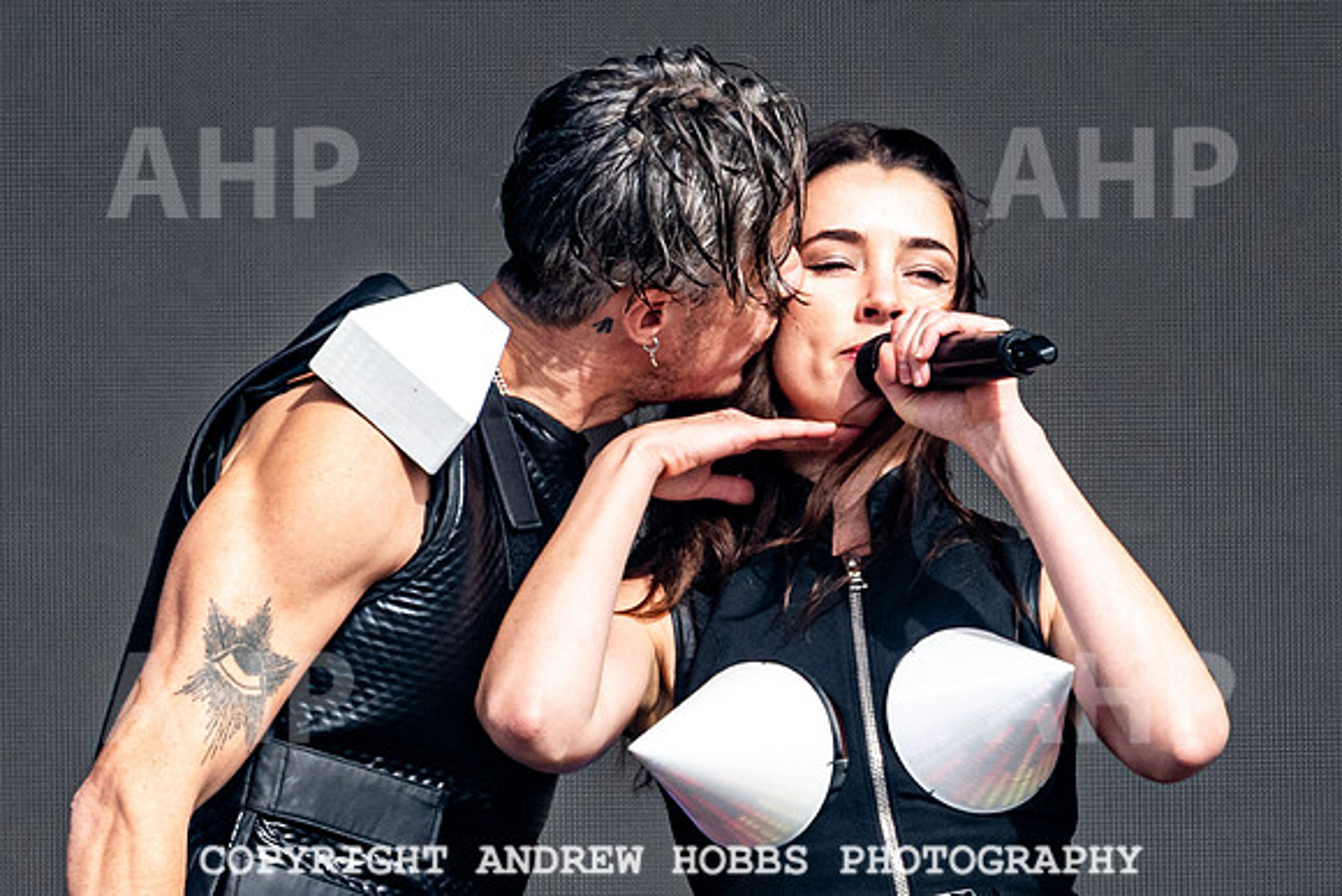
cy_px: 760
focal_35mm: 760
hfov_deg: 2.7
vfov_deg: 1.8
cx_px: 592
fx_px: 28337
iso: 250
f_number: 4.5
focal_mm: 200
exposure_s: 1/2000
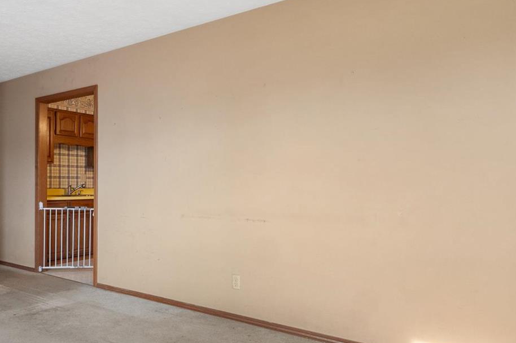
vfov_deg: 46.3
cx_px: 99
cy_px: 189
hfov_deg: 60.0
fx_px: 401
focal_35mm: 28
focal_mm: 8
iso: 400
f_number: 10
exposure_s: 1/3
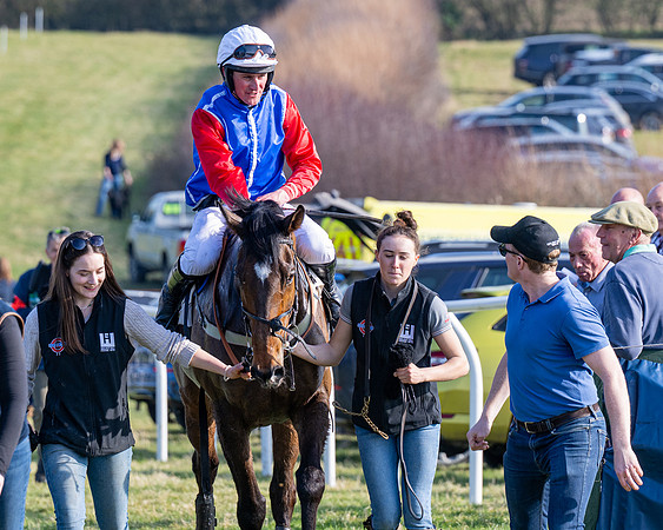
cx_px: 303
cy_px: 220
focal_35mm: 323
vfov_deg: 4.8
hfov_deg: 6.0
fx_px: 6334
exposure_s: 1/1000
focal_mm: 160
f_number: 4.5
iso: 200
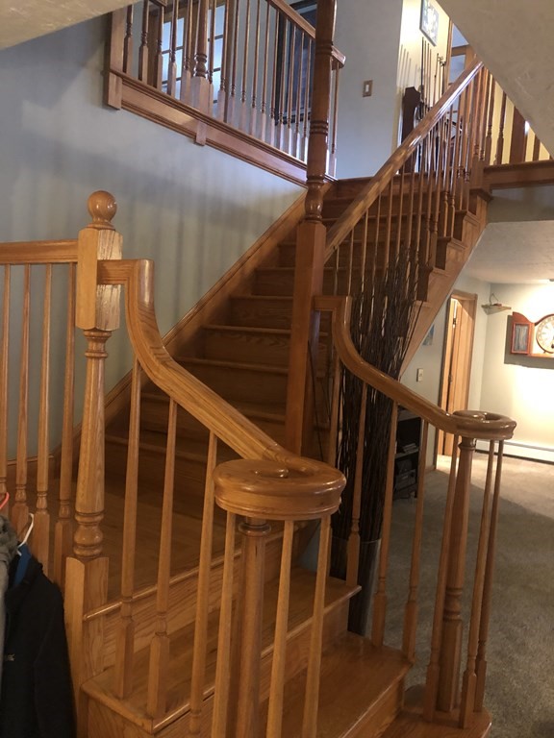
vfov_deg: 63.4
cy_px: 369
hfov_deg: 49.7
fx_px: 597
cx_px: 277
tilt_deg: -3.4
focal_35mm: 28
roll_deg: -3.4
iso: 100
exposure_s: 1/4
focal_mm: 3.99
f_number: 1.8
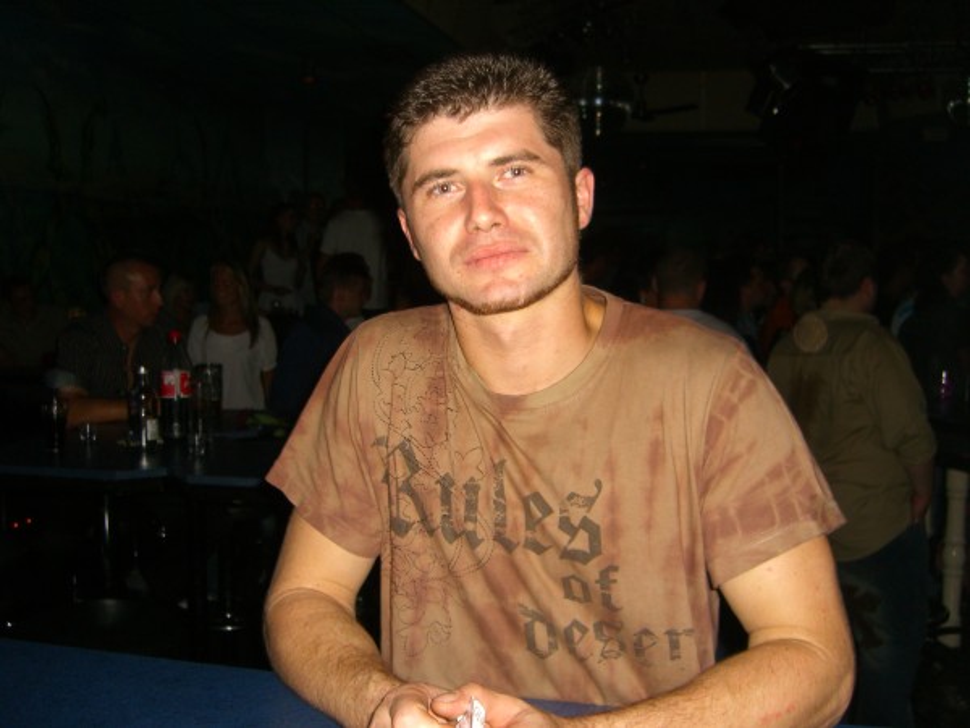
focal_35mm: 38
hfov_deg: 49.0
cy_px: 364
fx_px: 1065
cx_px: 485
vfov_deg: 37.7
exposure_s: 1/60
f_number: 2.8
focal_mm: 7.9
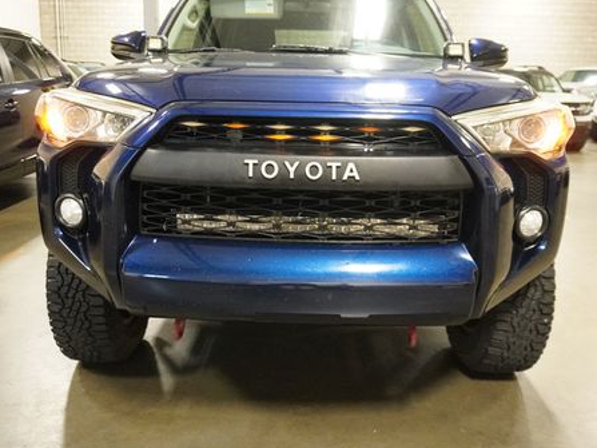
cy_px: 214
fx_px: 569
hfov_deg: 55.4
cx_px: 298
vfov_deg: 42.9
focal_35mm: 33
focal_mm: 16
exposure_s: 1/100
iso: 6400
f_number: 3.5
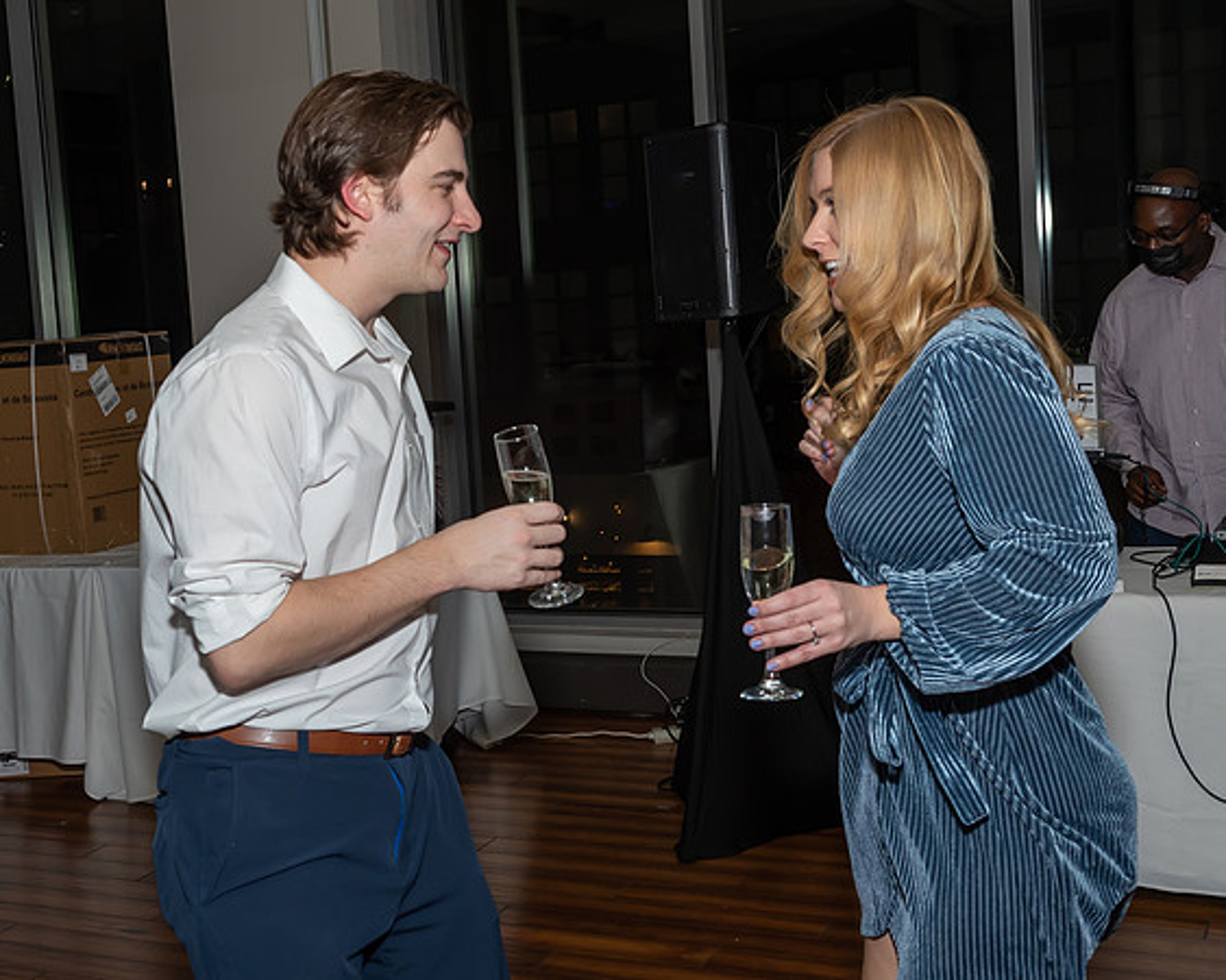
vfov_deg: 31.1
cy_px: 467
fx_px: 1763
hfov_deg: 37.9
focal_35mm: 49
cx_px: 412
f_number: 7.1
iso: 400
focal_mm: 26
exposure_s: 1/250
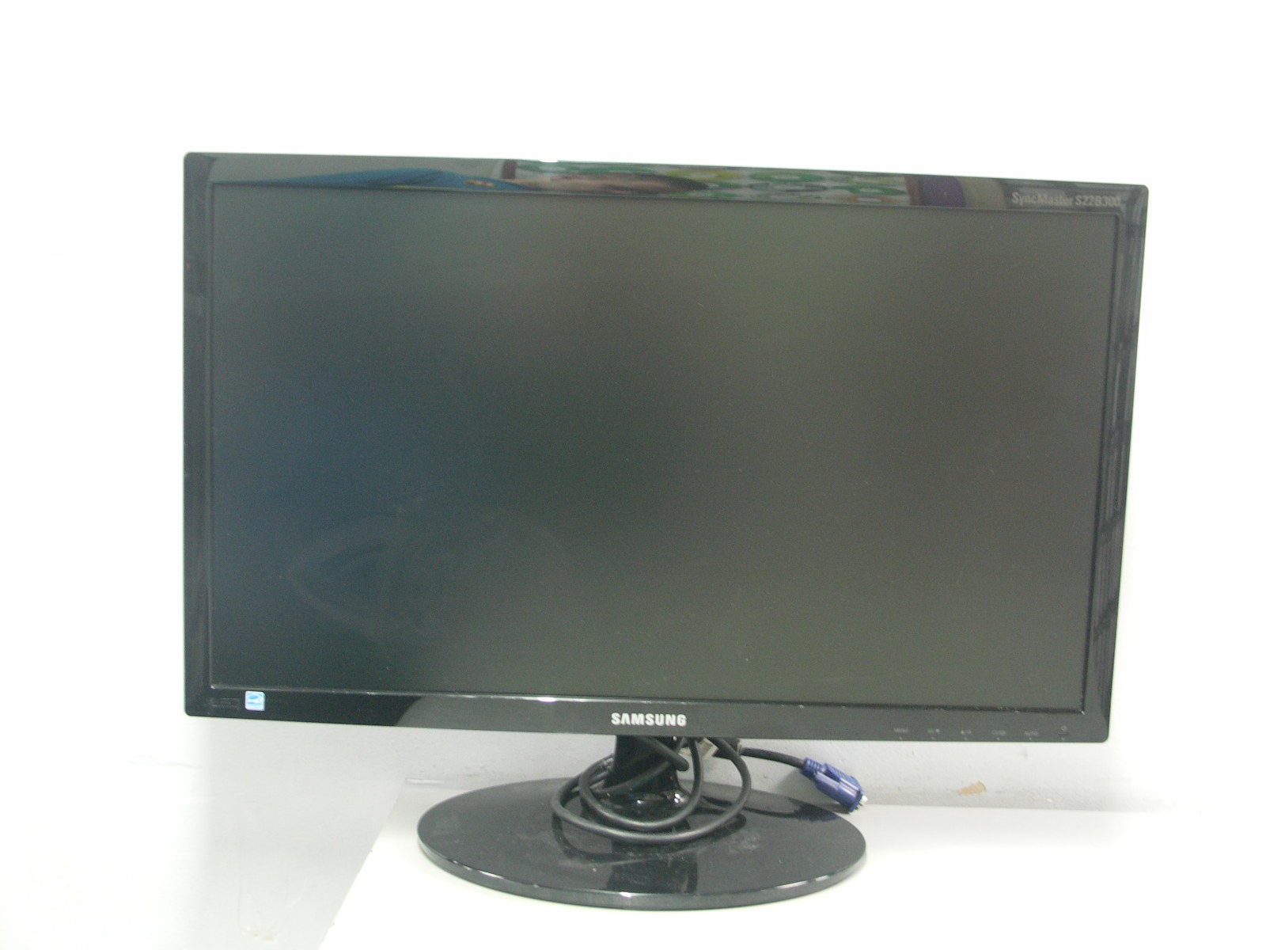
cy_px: 475
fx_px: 1353
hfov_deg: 50.1
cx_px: 633
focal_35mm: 37
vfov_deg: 38.7
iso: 200
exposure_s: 1/1.6
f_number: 2.8
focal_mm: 9.6
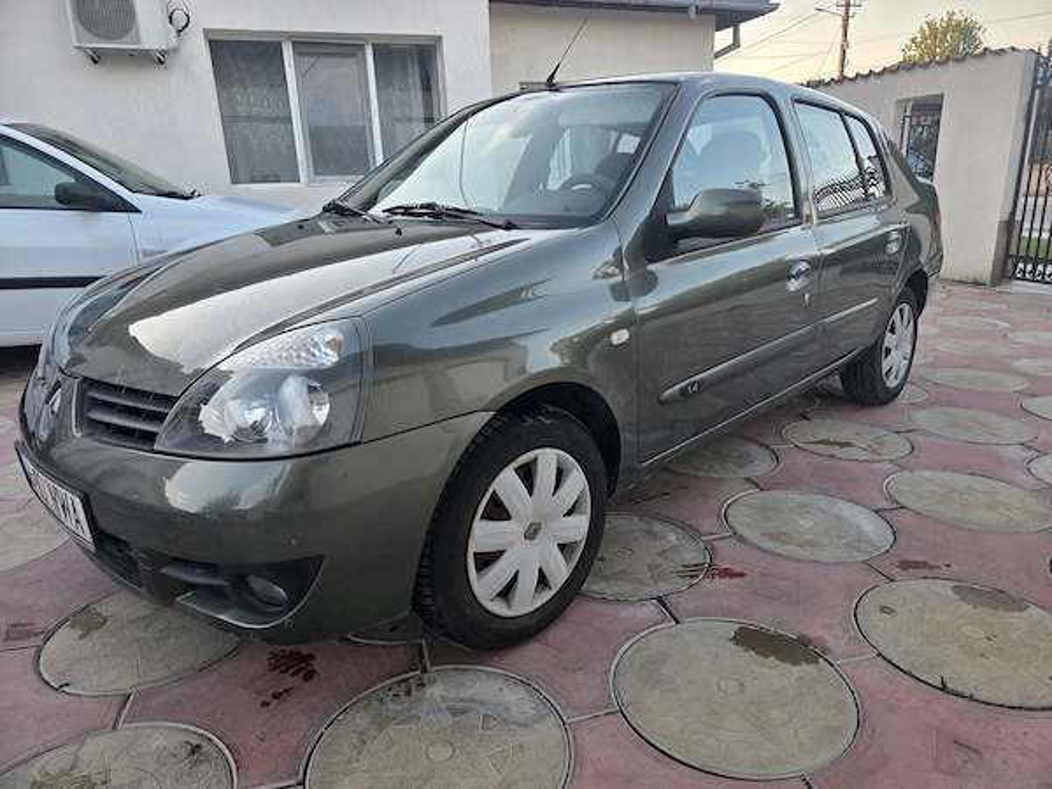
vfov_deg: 58.9
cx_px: 526
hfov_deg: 73.9
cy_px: 394
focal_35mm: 23
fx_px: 699
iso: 50
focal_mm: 6.3
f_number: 1.7
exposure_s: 1/180
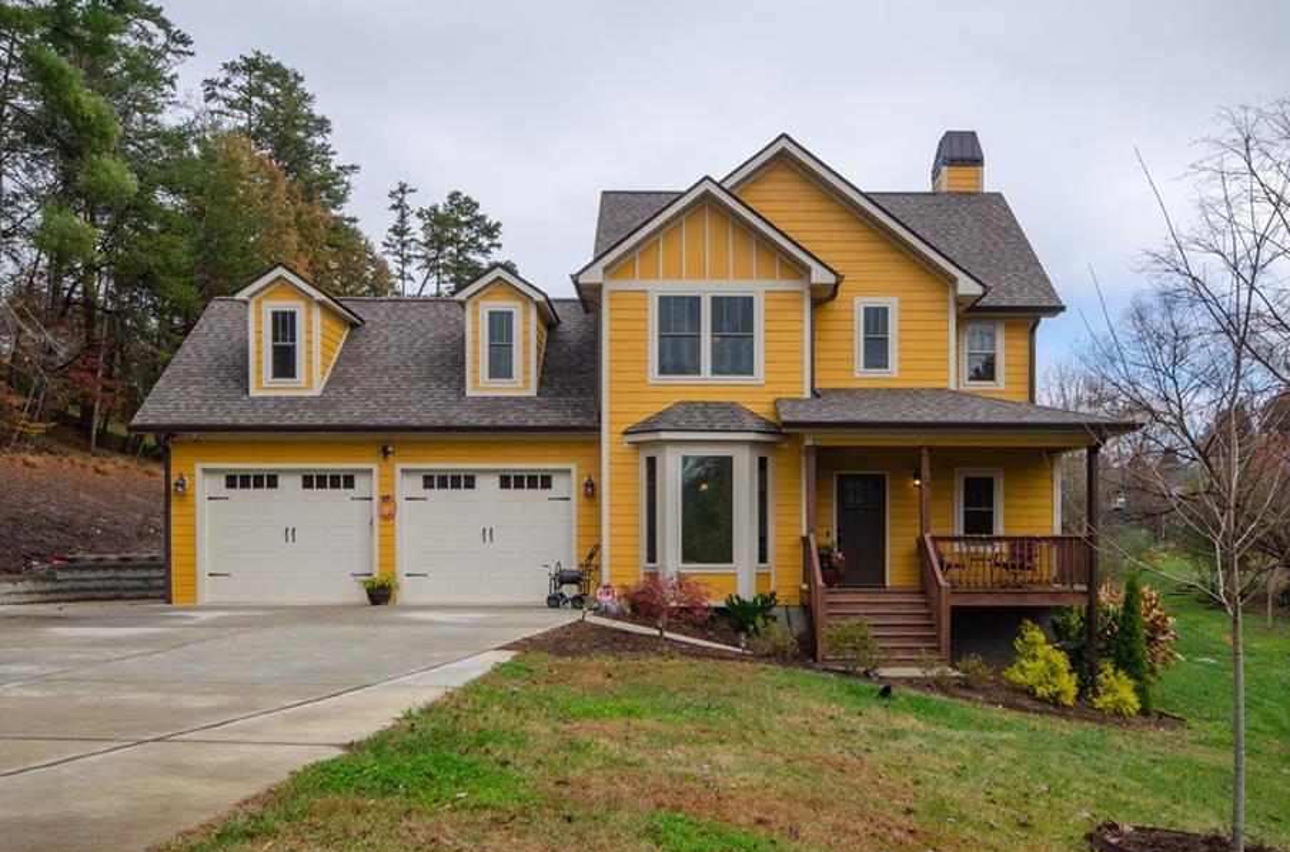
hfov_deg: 55.9
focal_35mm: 34
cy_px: 415
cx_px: 639
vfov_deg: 38.6
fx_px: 1215
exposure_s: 1/100
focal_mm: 20
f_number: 11
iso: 100
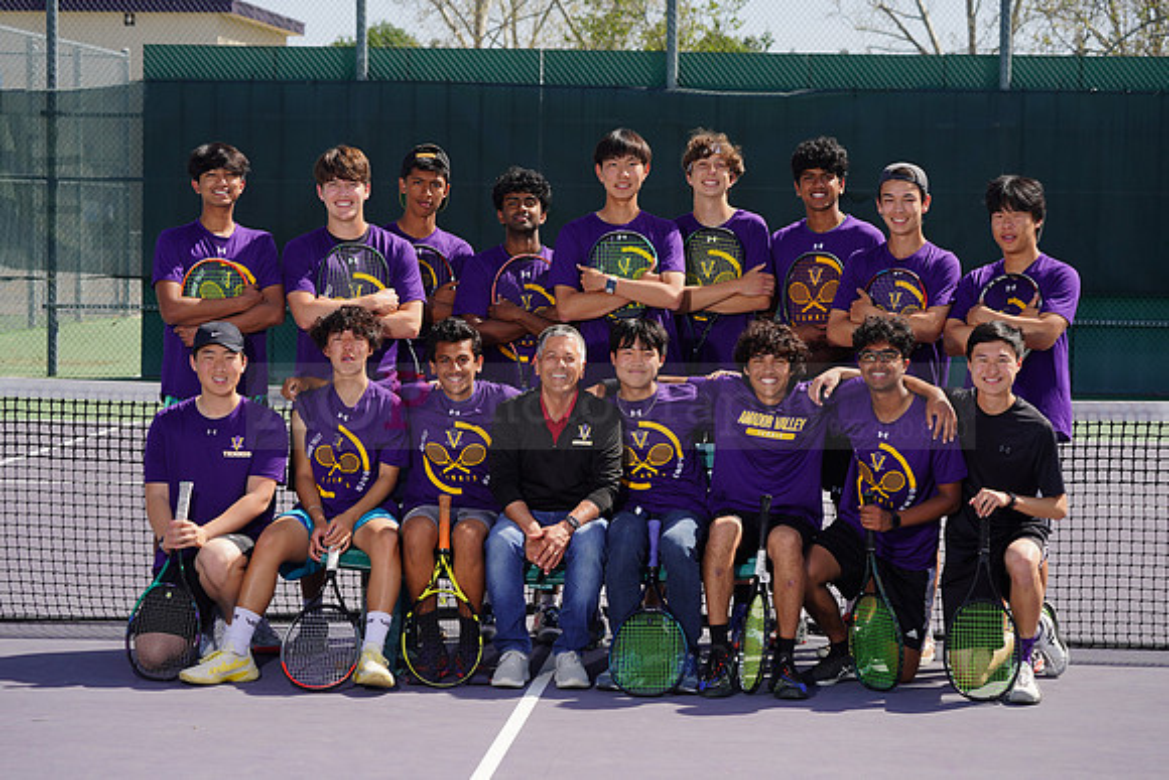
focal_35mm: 100
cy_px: 390
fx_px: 3248
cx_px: 584
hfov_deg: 20.4
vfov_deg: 13.7
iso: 100
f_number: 9
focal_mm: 100
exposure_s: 1/250
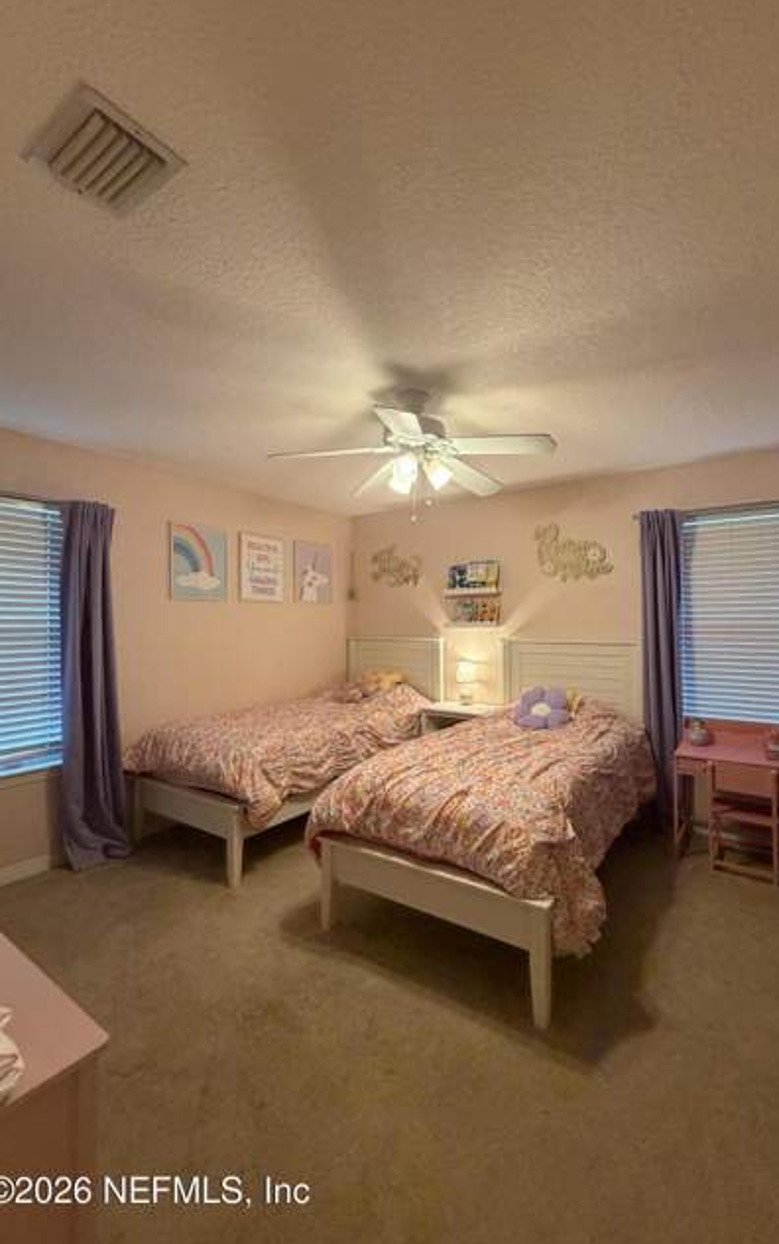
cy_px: 619
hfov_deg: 74.2
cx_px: 456
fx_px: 509
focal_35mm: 15
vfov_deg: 101.4
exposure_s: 1/60
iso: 400
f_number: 2.2
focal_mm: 2.22
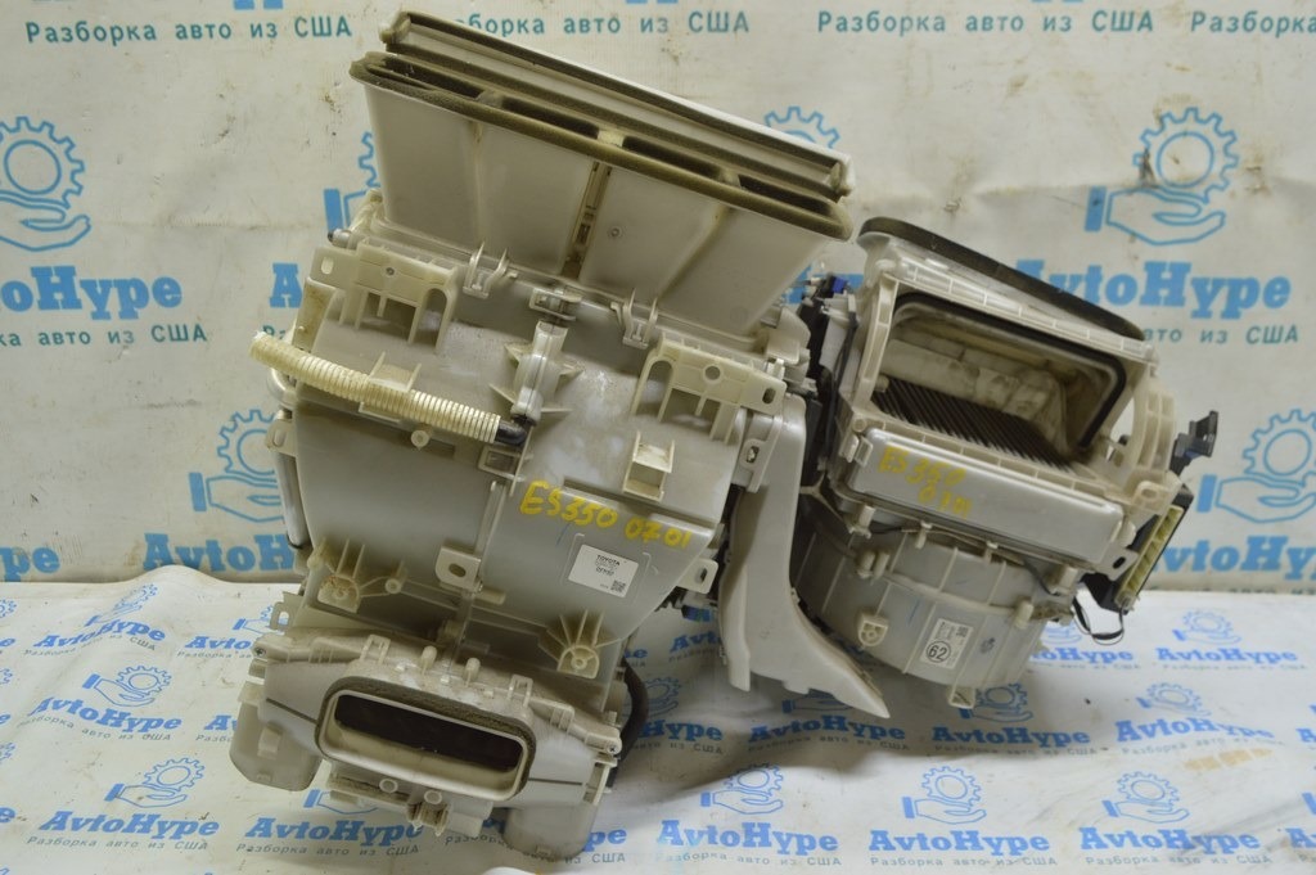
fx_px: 1151
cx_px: 658
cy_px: 438
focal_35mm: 32
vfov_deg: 41.6
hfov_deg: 59.5
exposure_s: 1/20
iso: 400
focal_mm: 21
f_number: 5.6
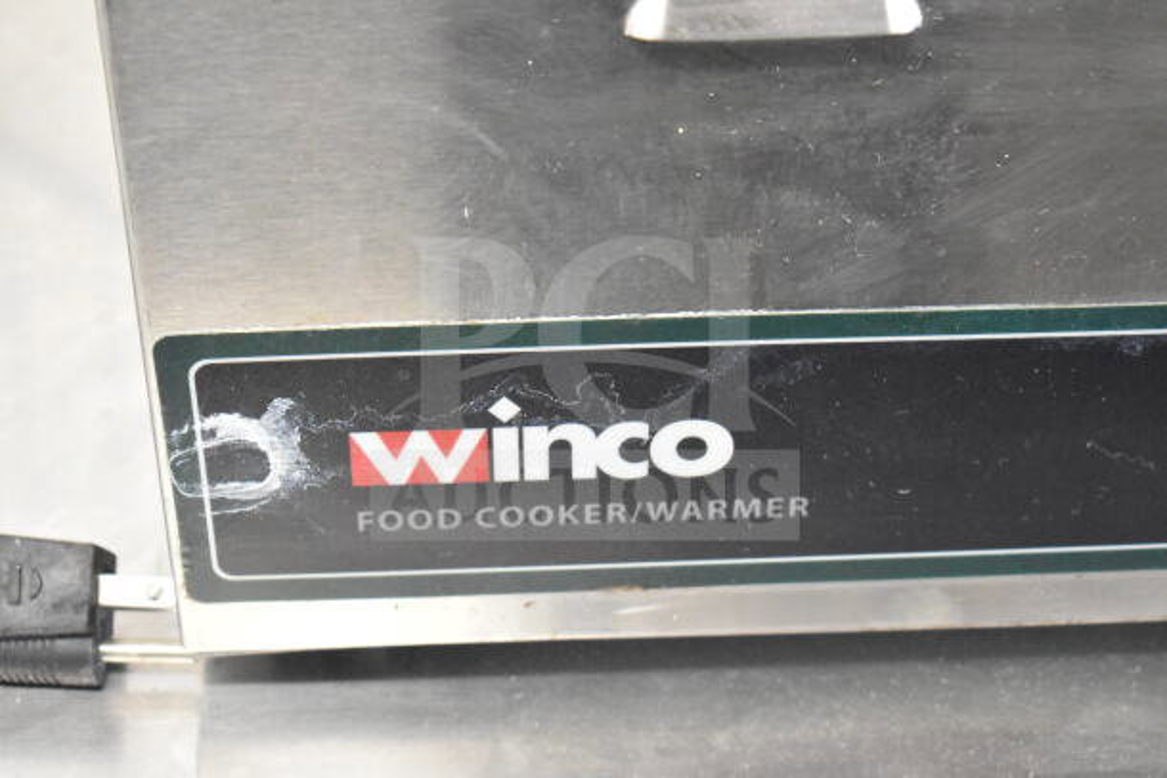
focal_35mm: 82
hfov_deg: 24.6
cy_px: 389
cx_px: 584
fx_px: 2675
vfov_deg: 16.6
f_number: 5.6
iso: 10000
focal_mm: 55
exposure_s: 1/100
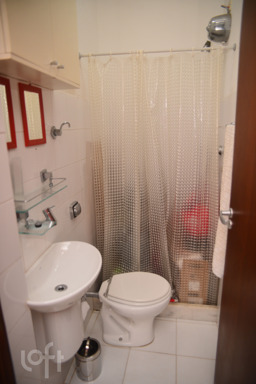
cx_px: 128
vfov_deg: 58.7
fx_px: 341
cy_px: 192
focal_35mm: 32
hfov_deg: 41.1
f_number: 2.8
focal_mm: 32
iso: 320
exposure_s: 1/200
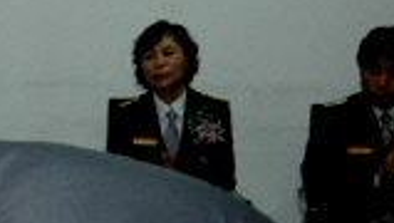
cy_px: 357
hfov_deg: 15.5
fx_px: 1339
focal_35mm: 128
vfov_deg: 9.2
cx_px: -183
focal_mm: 26
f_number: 4.2
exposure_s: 1/60
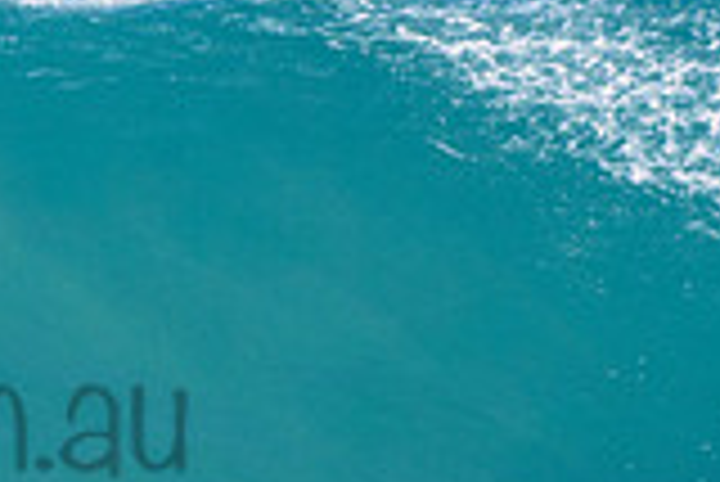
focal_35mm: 2715
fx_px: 54348
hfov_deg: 0.8
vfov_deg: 0.5
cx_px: -288
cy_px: 367
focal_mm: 500
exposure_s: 1/2000
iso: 450
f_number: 5.6
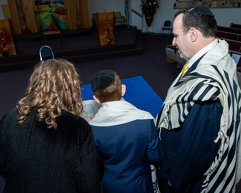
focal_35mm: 29
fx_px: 205
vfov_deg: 50.4
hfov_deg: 60.9
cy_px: 96
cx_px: 115
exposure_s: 1/250
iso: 400
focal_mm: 17
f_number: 5.6
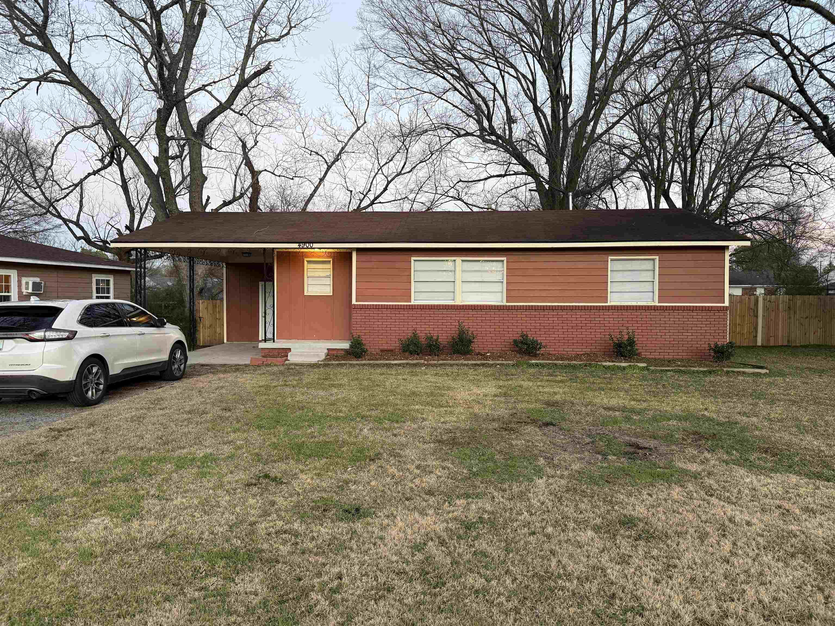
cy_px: 313
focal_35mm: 24
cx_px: 418
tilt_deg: -0.2
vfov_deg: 56.8
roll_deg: -0.8
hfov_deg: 71.6
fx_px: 579
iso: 200
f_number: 1.78
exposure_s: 1/62
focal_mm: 6.76
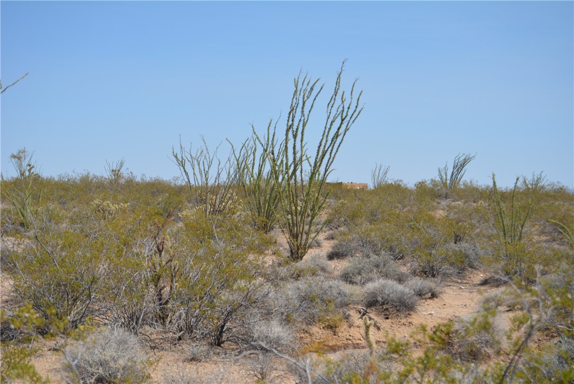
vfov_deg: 16.6
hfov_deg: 24.6
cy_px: 192
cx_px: 287
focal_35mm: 82
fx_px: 1316
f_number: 7.1
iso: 400
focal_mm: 55
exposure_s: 1/1600
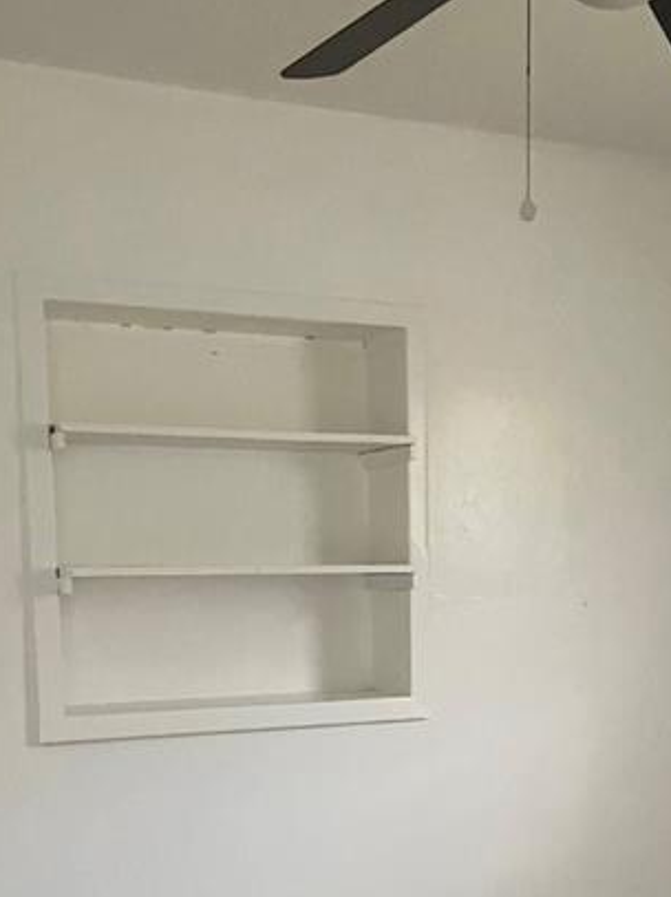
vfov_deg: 34.9
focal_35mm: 53
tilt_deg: -8.2
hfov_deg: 27.3
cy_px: 738
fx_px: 1371
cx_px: 446
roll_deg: +0.6
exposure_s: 1/60
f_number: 1.8
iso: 250
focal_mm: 3.99
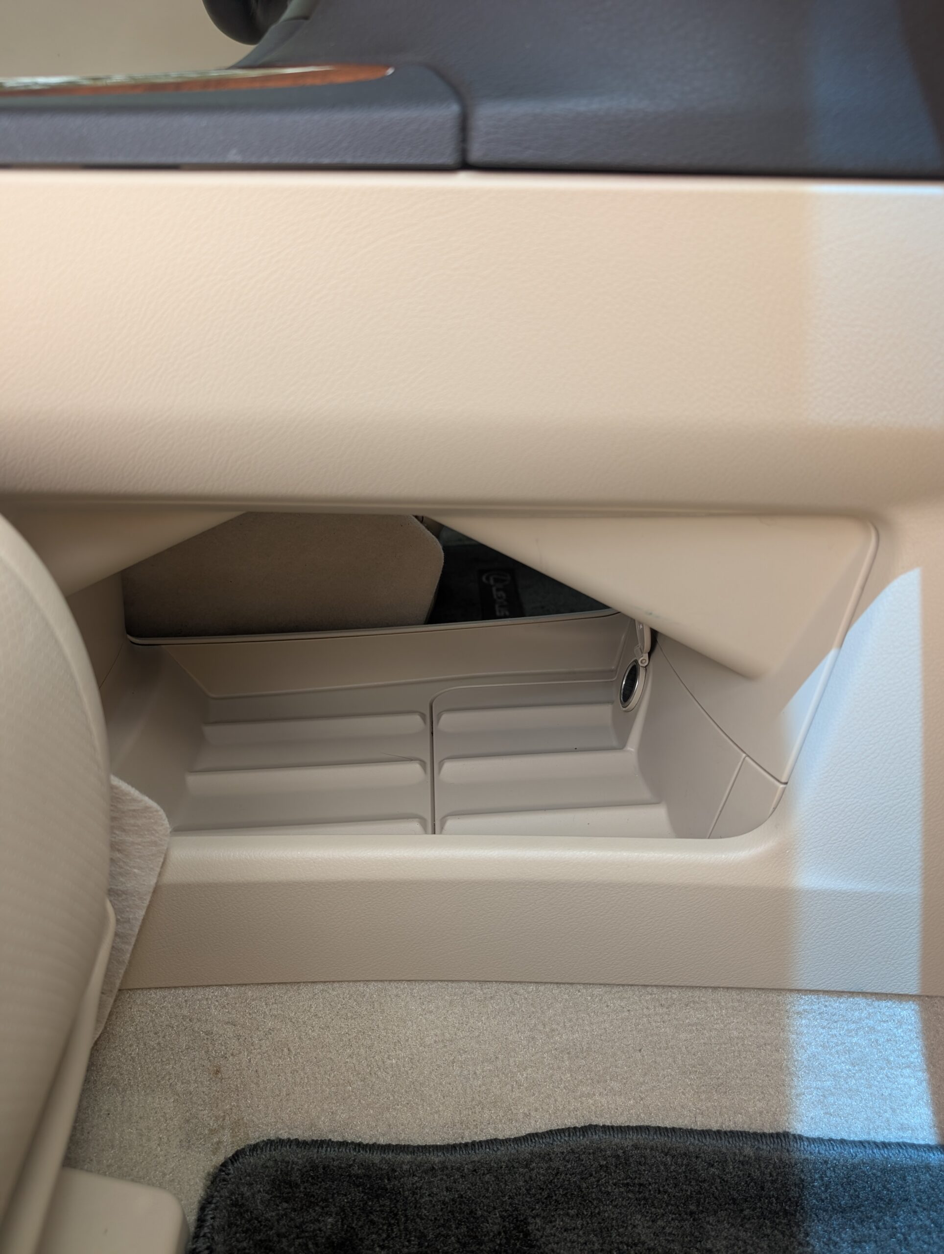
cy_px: 627
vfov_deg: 71.5
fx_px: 870
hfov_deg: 56.9
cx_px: 472
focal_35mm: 24
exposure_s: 1/133
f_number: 1.68
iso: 25
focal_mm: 6.9
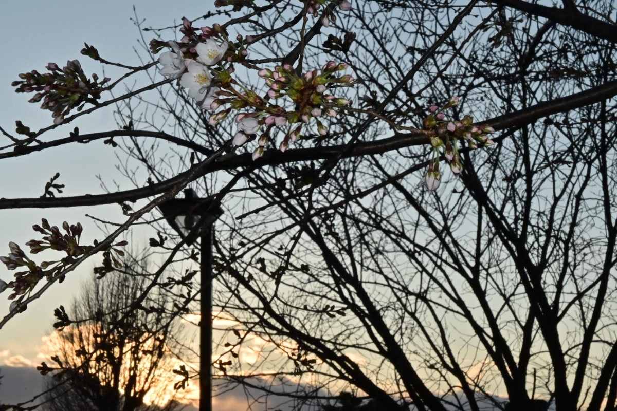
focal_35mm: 75
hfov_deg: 27.0
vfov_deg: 18.2
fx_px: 1285
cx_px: 308
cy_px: 206
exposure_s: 1/200
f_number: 29
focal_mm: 50
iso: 500
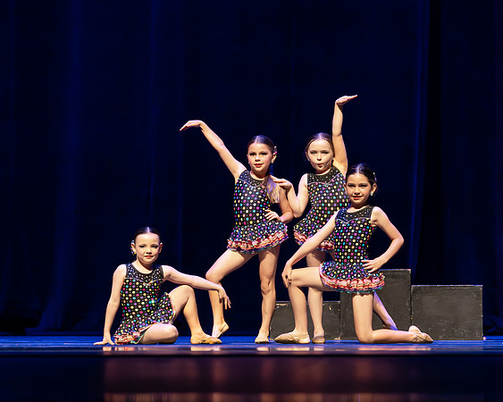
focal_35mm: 147
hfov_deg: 13.1
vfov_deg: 10.5
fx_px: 2184
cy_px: 180
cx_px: 286
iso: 3200
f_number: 2.8
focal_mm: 105
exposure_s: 1/640
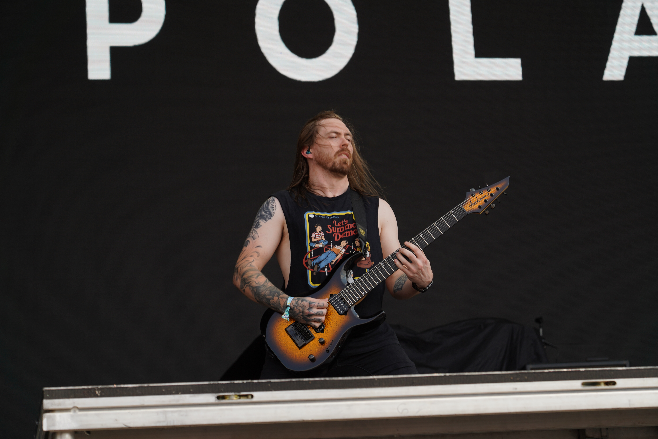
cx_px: 329
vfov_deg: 13.0
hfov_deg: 19.5
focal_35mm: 105
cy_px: 220
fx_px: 1919
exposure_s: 1/250
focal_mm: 105
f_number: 5.6
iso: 100
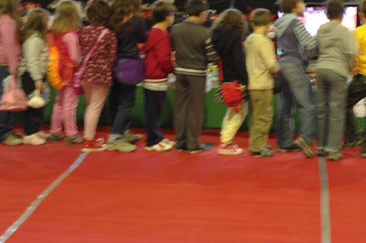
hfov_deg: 18.5
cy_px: 30
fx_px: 1117
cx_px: 276
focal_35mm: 110
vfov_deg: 12.3
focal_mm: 40
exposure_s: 1/6
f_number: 4.5
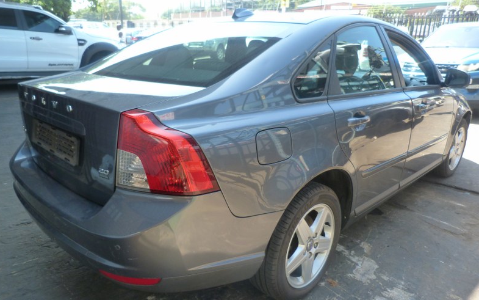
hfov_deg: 68.4
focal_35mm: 27
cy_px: 161
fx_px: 353
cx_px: 236
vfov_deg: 46.0
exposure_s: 1/100
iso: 125
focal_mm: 4.5
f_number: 2.8
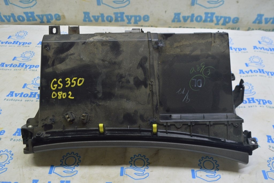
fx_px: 251
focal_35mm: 33
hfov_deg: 57.3
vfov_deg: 39.9
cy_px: 92
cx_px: 137
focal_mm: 22
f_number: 5.6
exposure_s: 1/20
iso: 400
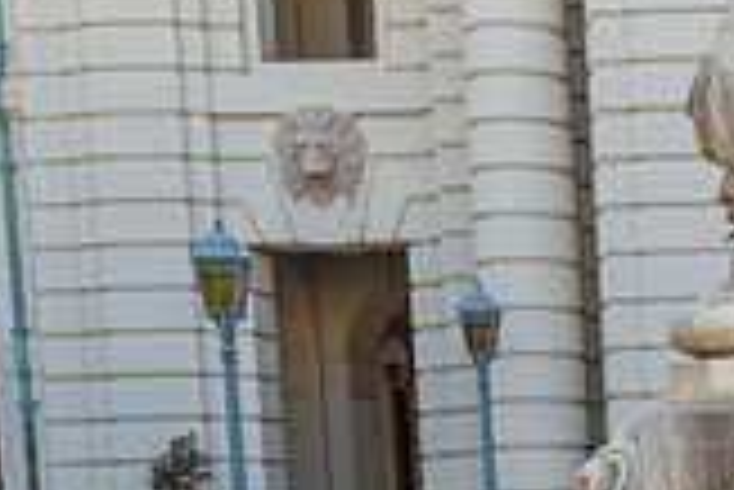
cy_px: 789
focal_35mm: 114
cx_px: 1135
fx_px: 2326
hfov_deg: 16.2
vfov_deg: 11.4
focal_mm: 28
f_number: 5
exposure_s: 1/200
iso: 200
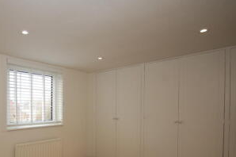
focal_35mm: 24
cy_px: 111
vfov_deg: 51.5
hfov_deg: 69.0
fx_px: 157
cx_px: 59
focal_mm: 10
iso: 400
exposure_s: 1/80
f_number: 4.5
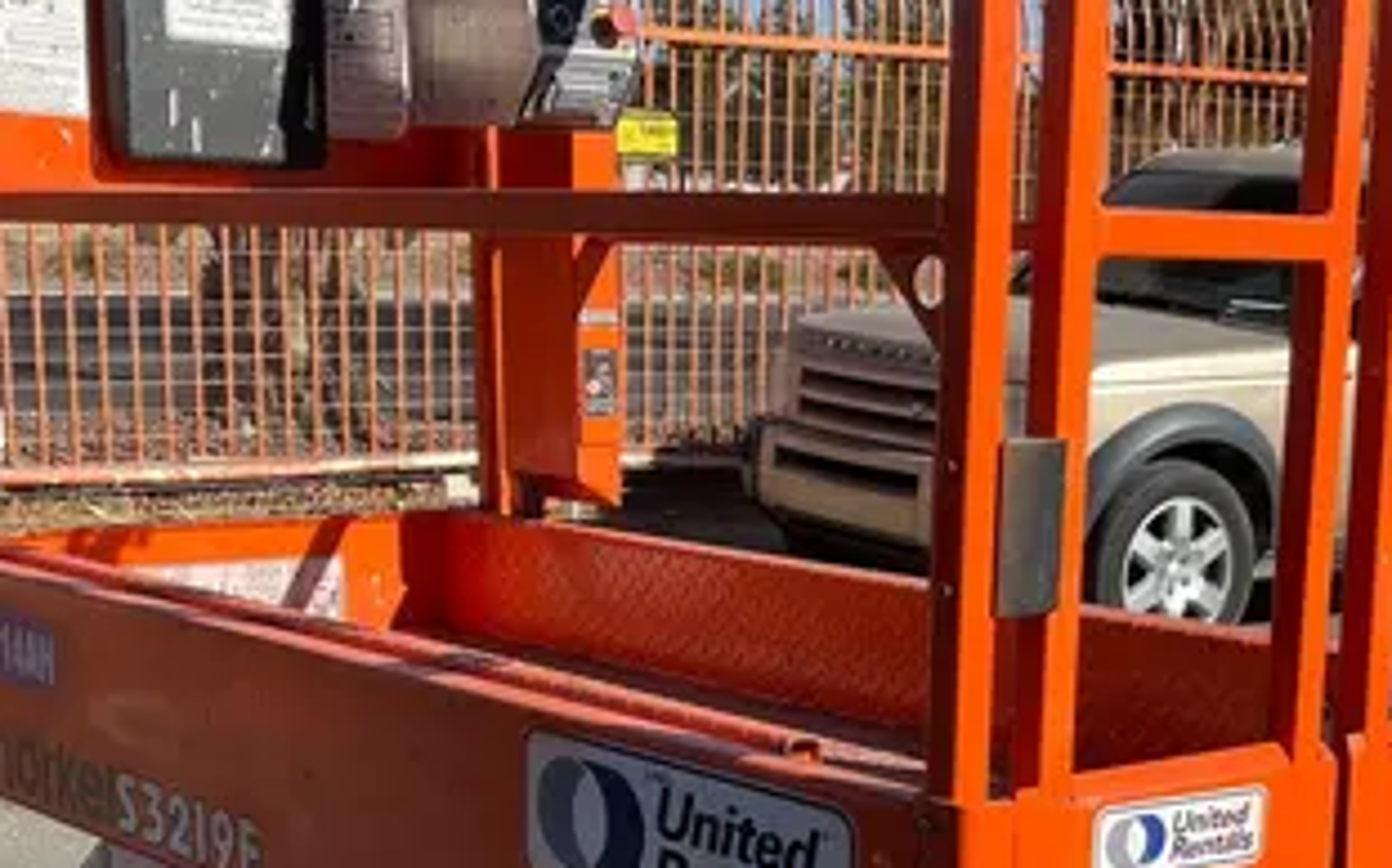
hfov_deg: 31.3
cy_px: 808
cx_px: 927
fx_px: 2465
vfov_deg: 19.6
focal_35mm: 65
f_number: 1.6
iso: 50
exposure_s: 1/2825
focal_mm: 5.1
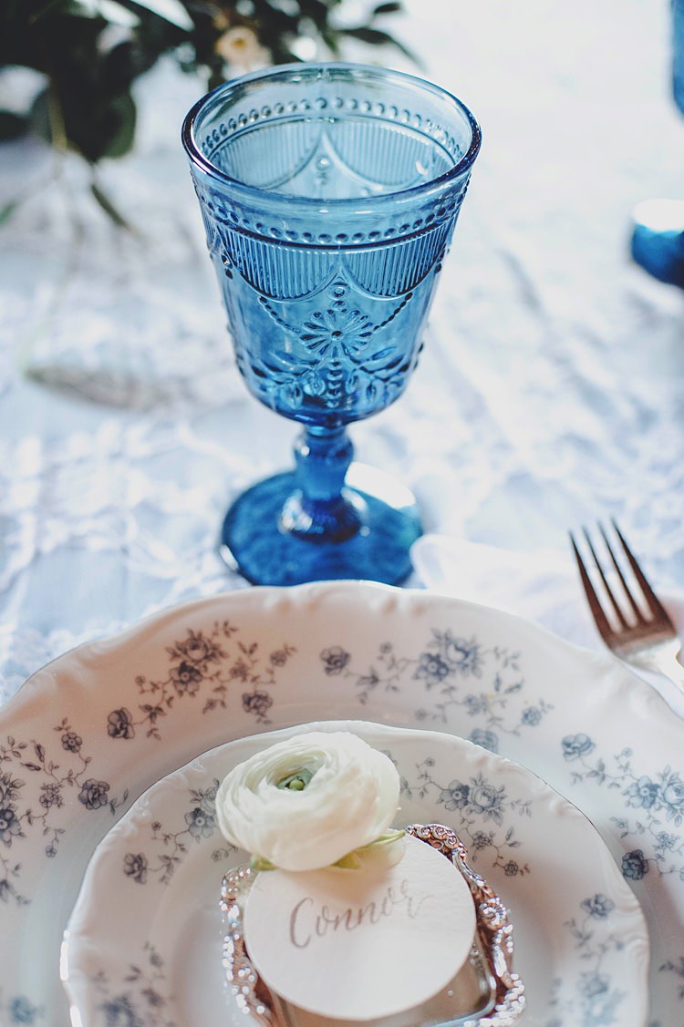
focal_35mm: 50
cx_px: 342
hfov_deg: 27.0
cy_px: 514
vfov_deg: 39.6
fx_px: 1427
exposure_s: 1/200
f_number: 3.2
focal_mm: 50
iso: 800
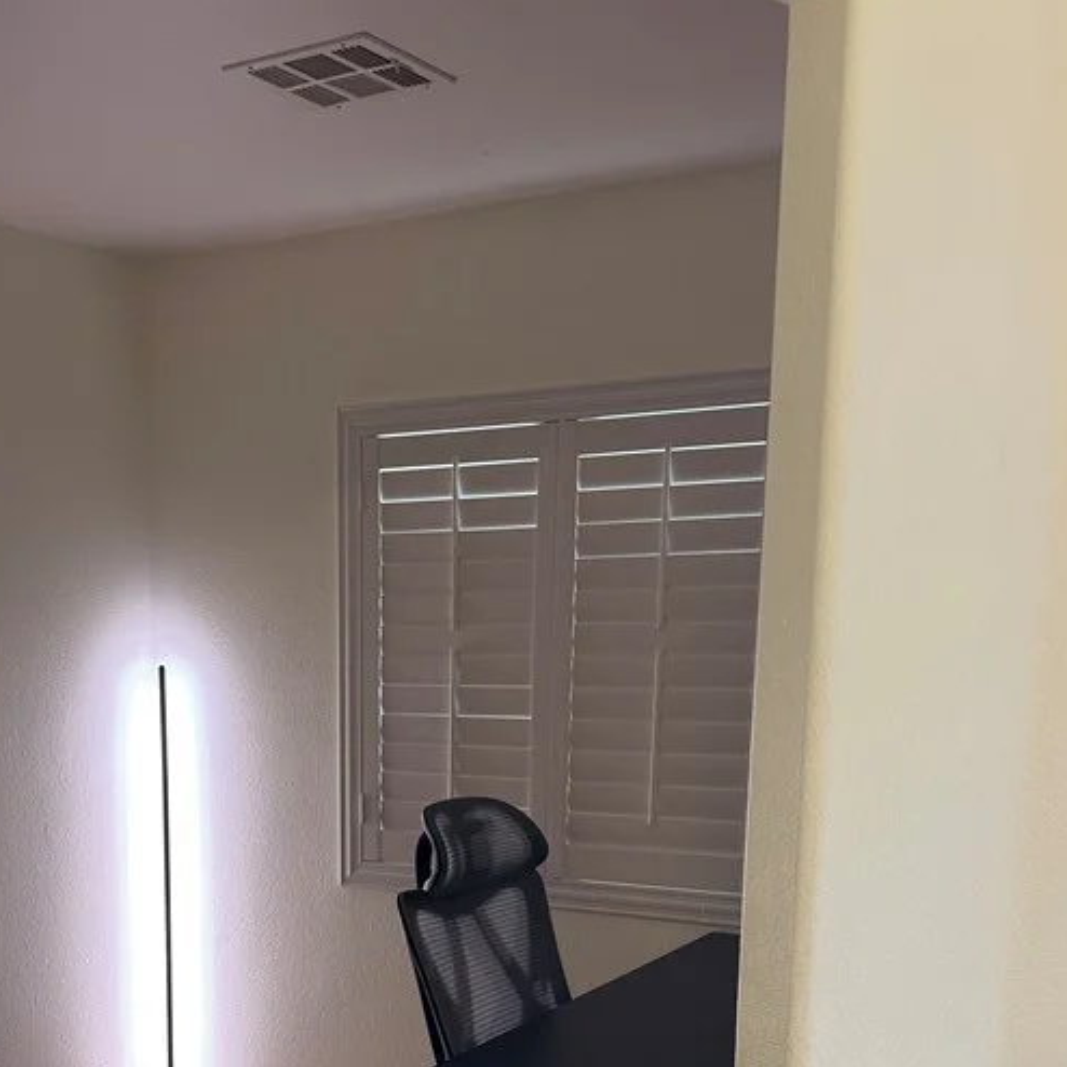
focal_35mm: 44
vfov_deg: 36.1
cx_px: 350
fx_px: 1534
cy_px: 948
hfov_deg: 37.9
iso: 160
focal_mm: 6.76
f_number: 1.78
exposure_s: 1/60
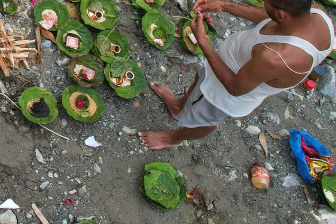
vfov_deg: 17.7
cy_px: -87
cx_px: -175
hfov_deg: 22.8
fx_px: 662
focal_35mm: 71
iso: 100
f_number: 2.8
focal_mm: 8.4
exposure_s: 1/2000
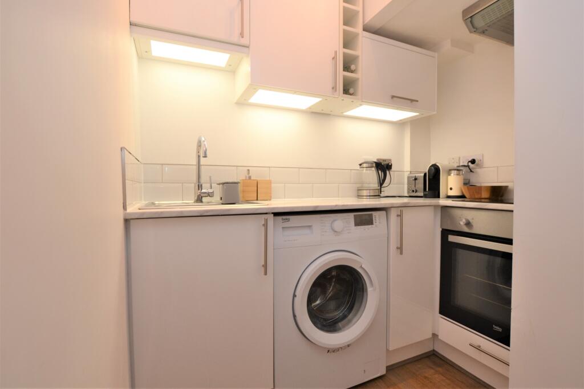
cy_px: 194
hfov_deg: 100.4
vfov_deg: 77.3
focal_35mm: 15
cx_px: 292
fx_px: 243
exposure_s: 1/80
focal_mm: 10
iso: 400
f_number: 4.5
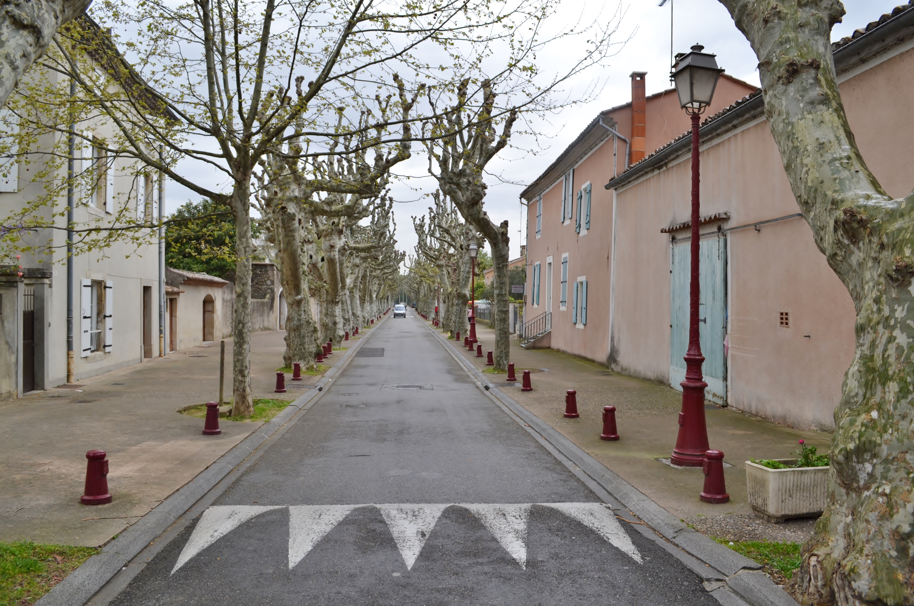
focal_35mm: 27
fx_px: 684
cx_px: 457
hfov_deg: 67.5
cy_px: 303
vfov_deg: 47.8
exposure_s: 1/125
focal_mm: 18
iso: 180
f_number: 5.6
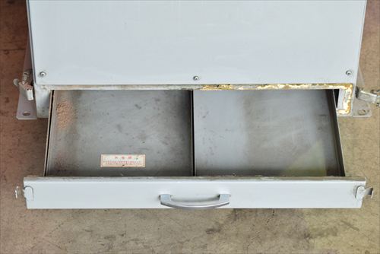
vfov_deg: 14.7
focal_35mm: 93
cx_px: 190
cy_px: 127
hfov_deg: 21.9
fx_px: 982
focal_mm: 62
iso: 1250
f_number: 6.3
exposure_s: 1/80
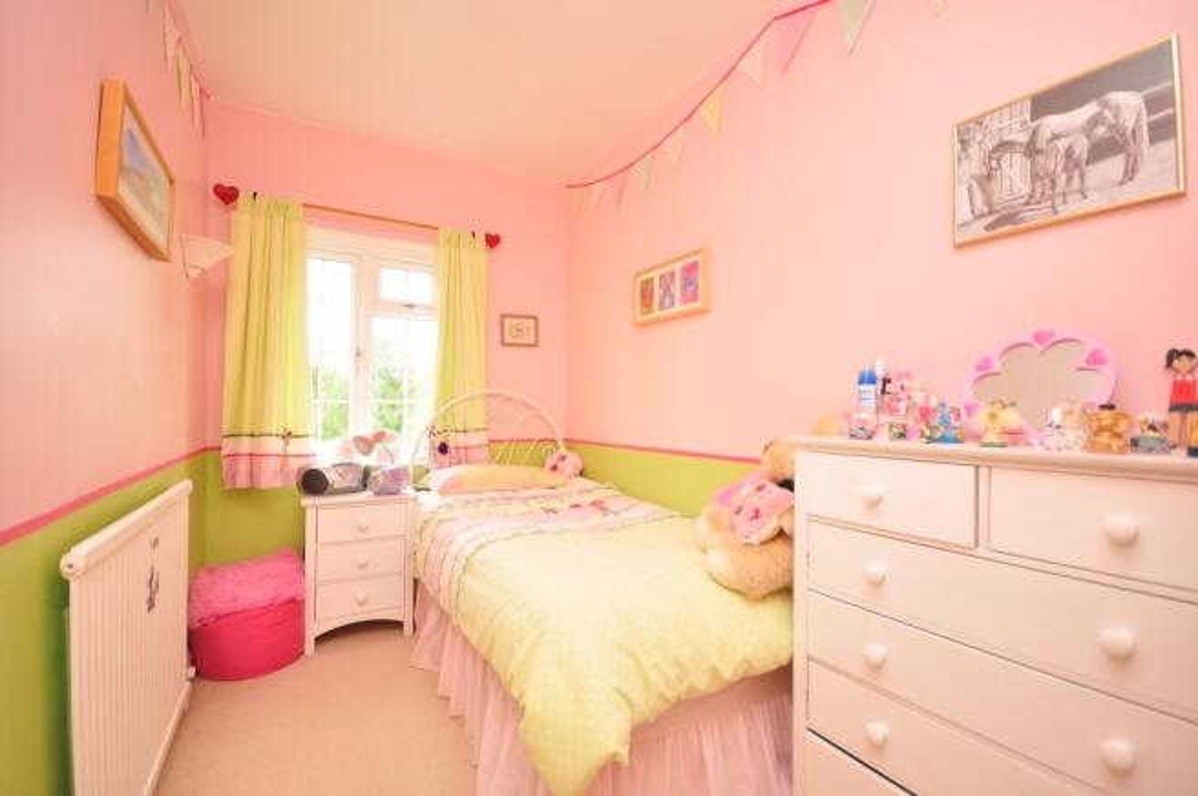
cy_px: 398
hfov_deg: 100.4
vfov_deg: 77.2
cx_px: 599
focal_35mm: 15
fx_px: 499
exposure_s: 1/20
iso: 200
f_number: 4
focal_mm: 10
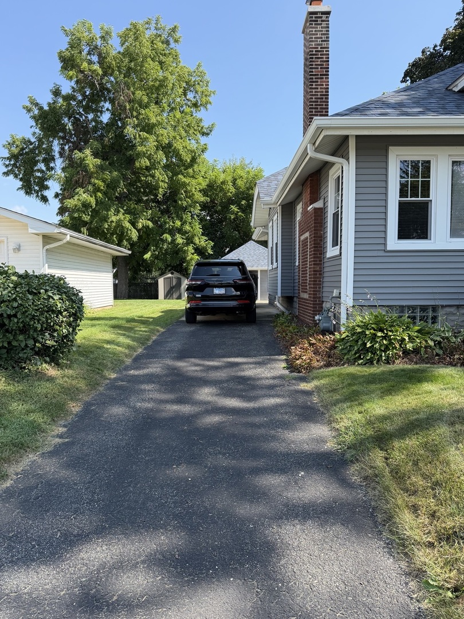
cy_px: 310
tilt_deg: -4.5
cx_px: 232
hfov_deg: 56.8
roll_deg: +0.4
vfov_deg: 71.6
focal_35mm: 24
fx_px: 429
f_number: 1.78
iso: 100
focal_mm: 6.76
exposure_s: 1/1770
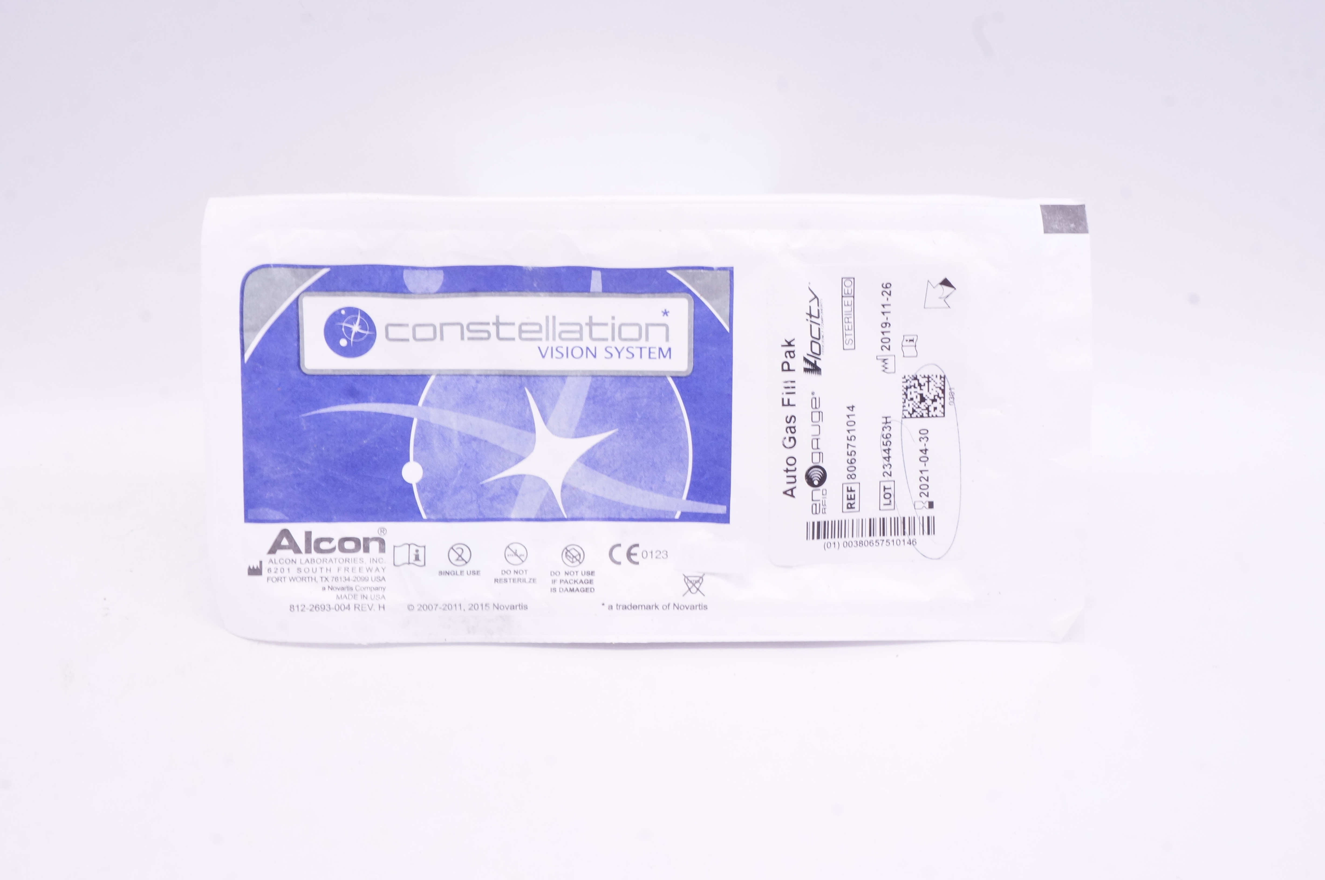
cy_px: 440
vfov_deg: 31.8
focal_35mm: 42
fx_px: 1544
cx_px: 662
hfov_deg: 46.4
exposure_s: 1/15
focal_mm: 28
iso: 800
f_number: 16
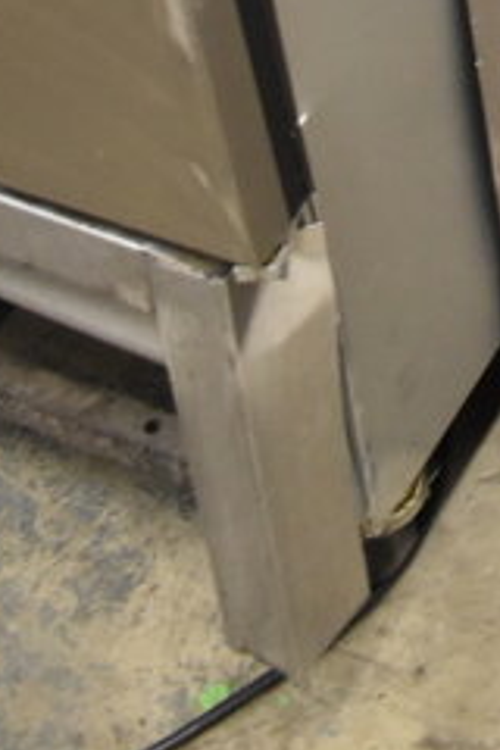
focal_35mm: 103
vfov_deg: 16.4
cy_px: -633
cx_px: 906
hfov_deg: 12.2
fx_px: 2146
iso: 1800
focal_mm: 18
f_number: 3.5
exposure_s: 1/30
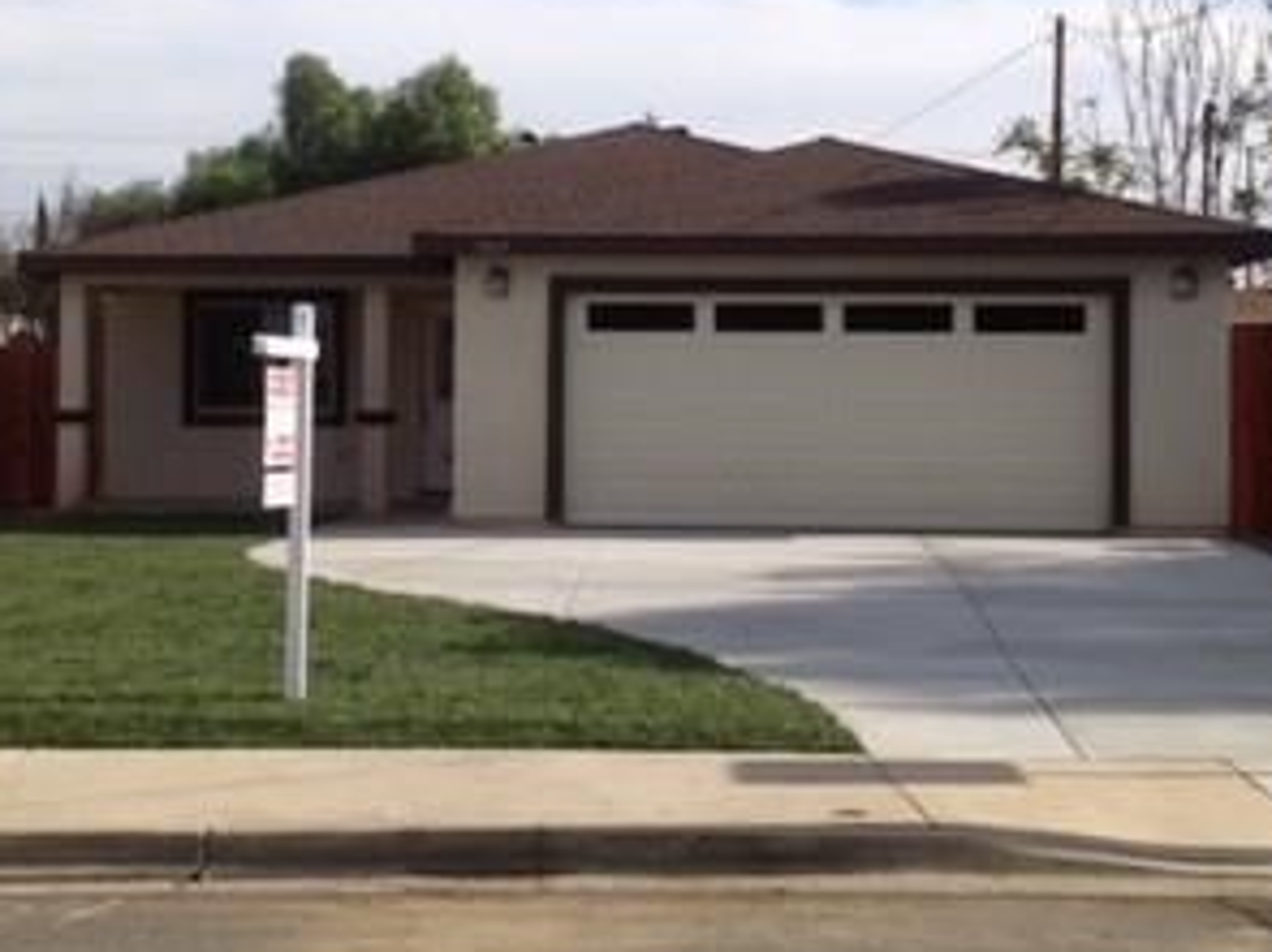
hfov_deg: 25.7
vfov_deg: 19.3
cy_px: 319
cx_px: 578
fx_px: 2792
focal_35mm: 76
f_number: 2.4
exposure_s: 1/1783
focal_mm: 4.28
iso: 50
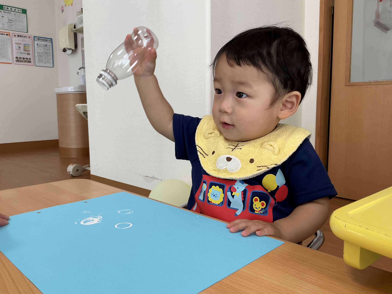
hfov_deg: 61.7
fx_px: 328
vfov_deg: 48.2
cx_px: 196
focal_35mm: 29
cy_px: 147
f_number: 1.8
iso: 40
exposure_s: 1/120
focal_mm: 3
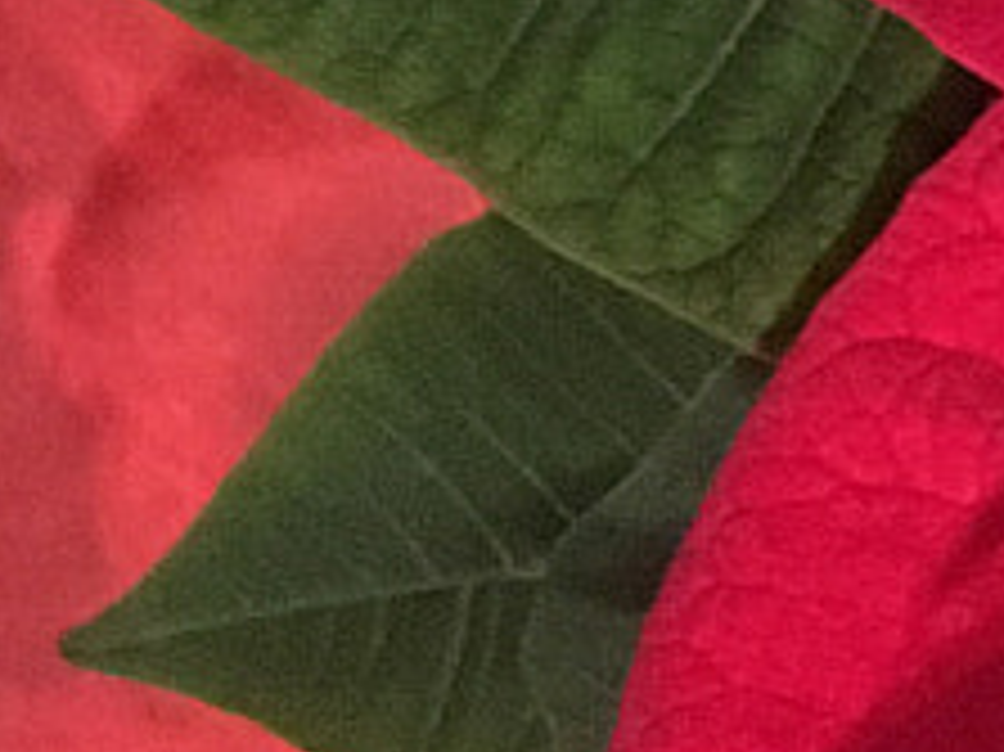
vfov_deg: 7.1
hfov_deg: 8.2
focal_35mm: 208
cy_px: 378
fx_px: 6030
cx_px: 2985
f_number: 2.2
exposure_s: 1/17
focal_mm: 4.15
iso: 640
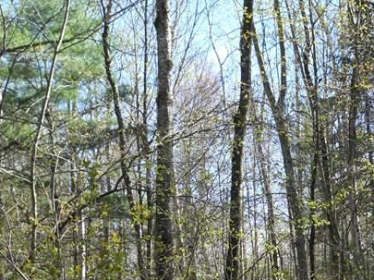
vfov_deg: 18.0
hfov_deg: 23.8
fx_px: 874
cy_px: 234
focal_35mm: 81
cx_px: 301
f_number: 2.8
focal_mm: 5.7
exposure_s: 1/200
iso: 80
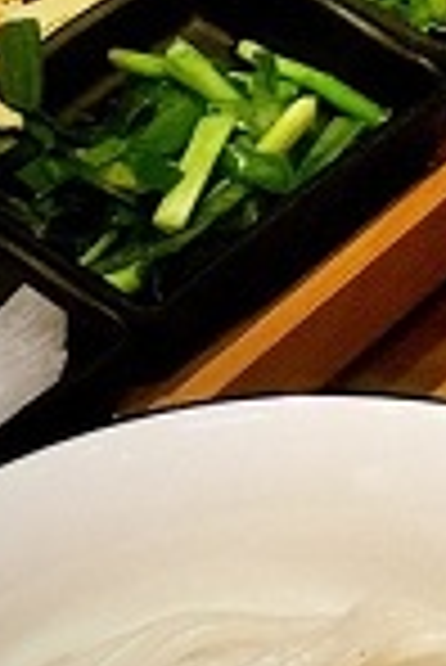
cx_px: 869
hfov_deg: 5.6
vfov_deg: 8.6
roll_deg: -3.5
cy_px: 135
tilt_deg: -41.6
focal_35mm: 240
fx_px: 4449
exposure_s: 1/50
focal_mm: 6.6
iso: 250
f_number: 2.8
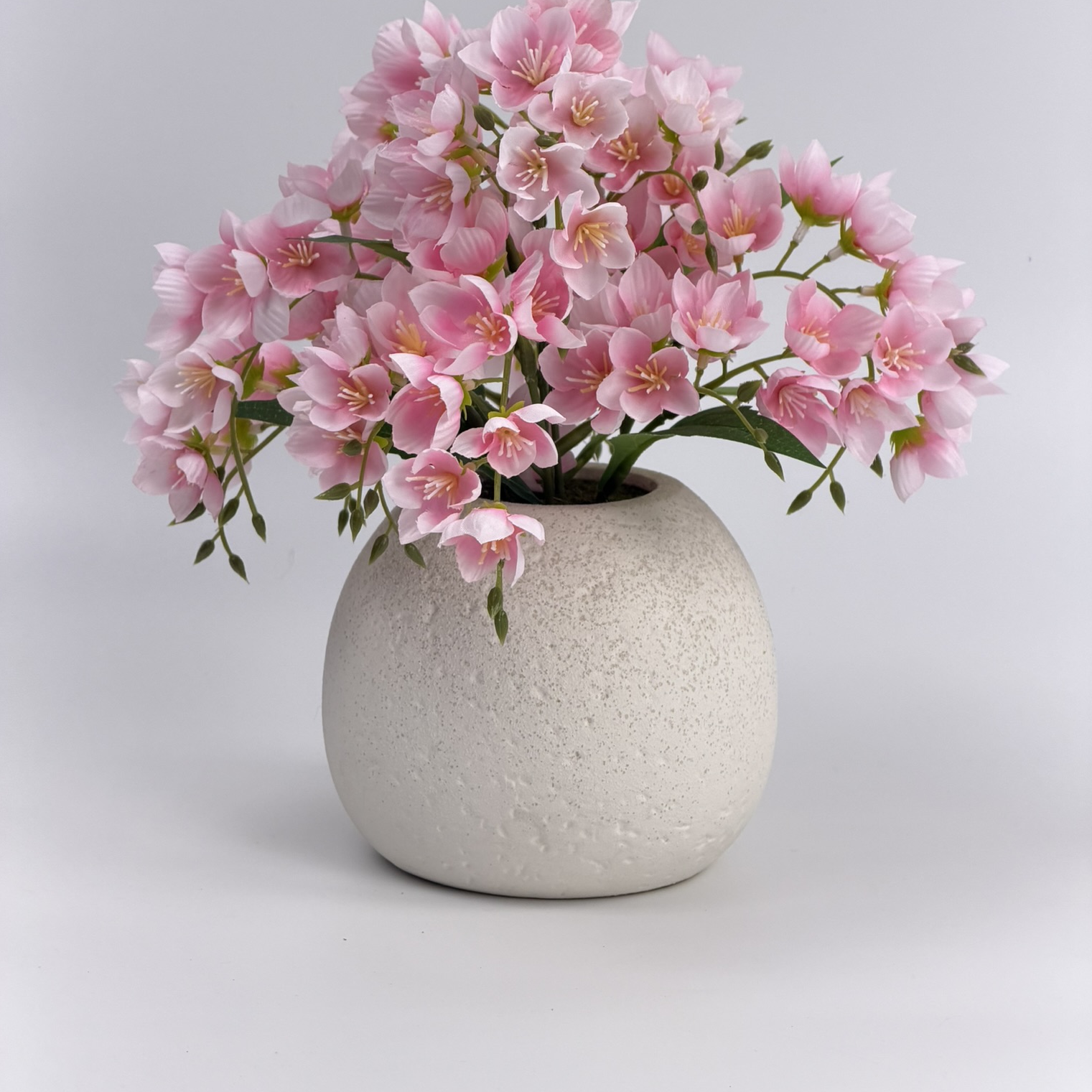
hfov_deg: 14.7
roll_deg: -1.5
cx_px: 545
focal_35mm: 119
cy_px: 381
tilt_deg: -10.6
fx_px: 4247
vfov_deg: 14.6
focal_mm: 16.89
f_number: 2.8
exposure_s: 1/100
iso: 125
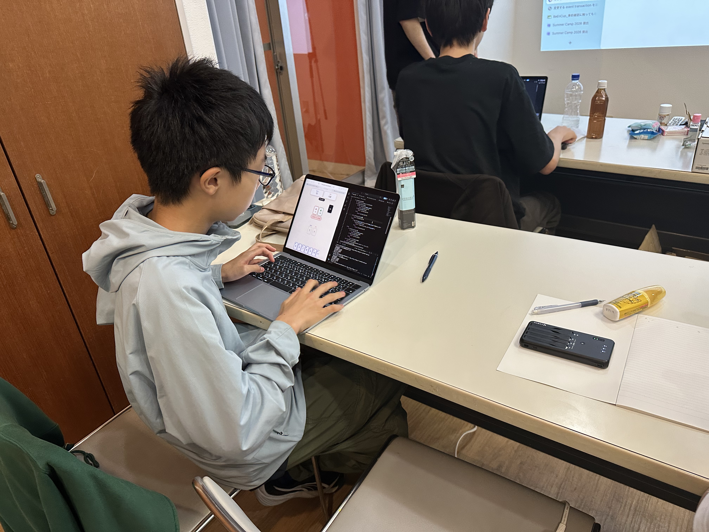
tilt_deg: -29.2
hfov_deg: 71.6
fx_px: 492
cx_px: 354
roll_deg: +5.1
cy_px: 266
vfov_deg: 56.8
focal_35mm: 24
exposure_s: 1/60
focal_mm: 6.86
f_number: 1.78
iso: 320
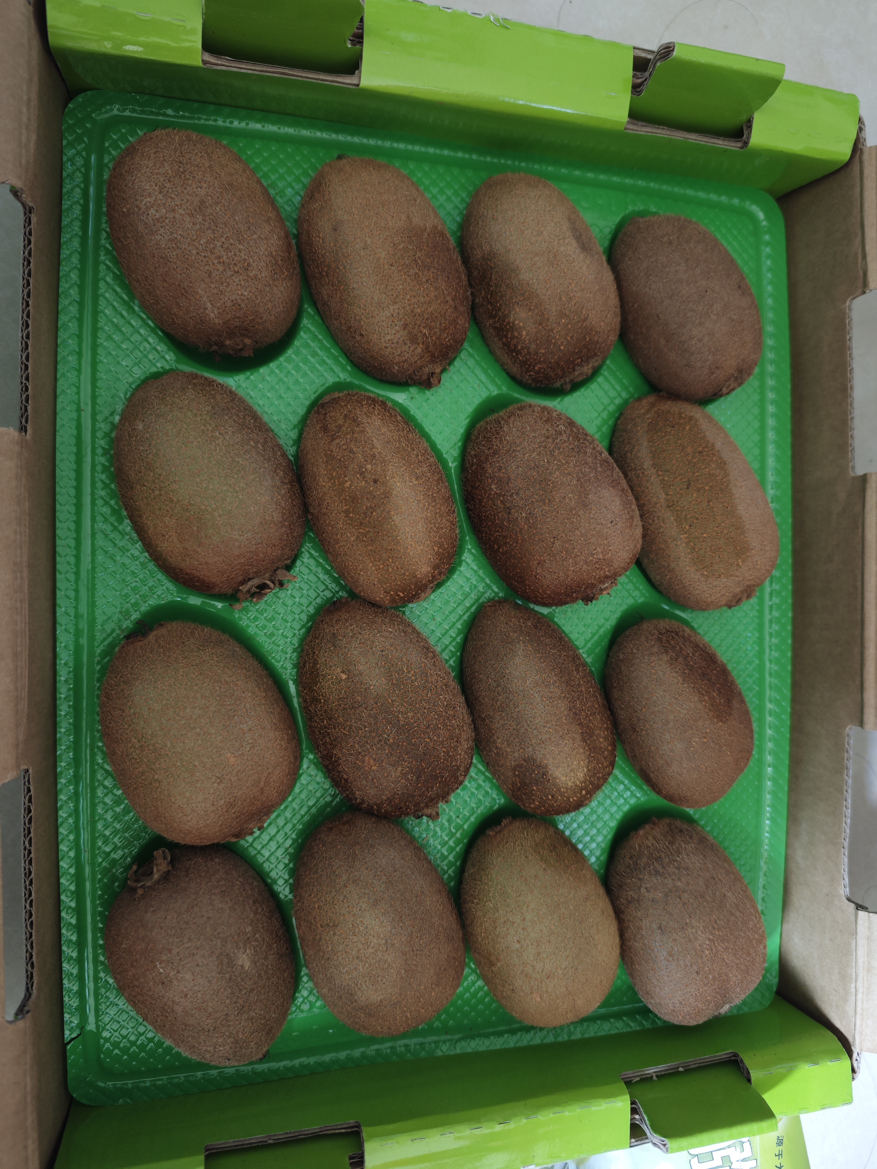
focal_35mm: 23
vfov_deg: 73.9
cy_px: 584
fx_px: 777
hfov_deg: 58.9
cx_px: 438
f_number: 1.6
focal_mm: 6.55
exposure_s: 1/33.3
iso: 1250
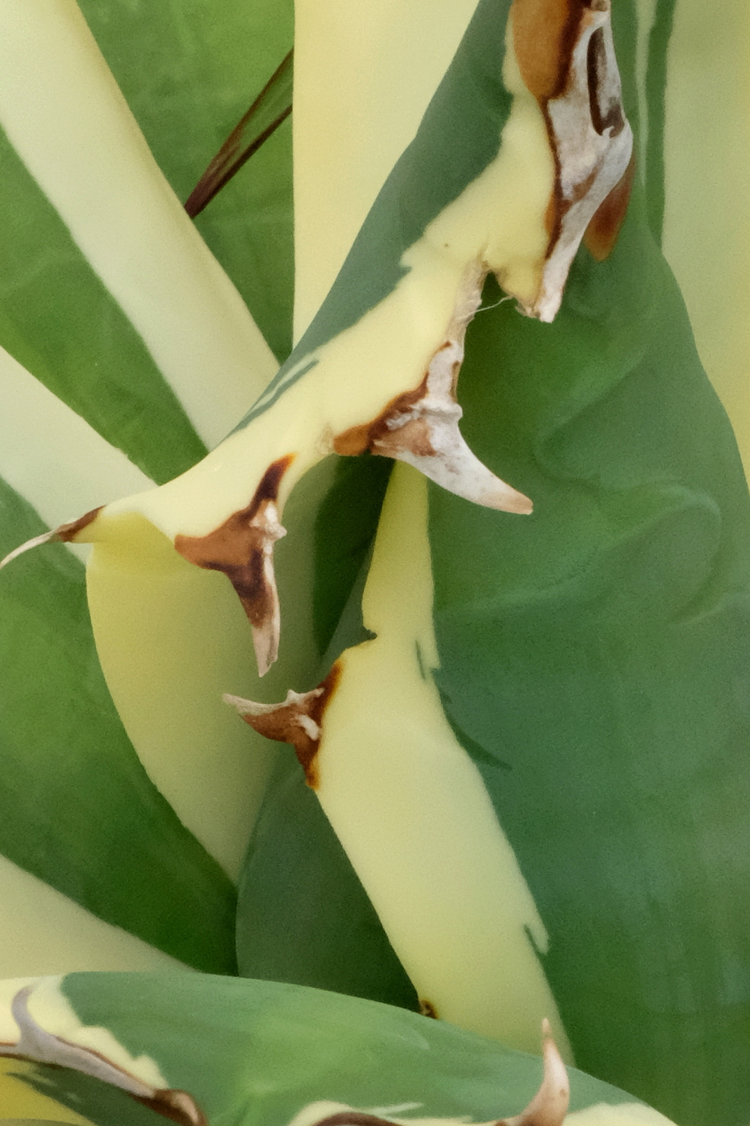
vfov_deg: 6.4
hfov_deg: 4.3
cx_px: 406
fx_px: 10064
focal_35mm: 322
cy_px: 697
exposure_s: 1/500
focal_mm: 58.9
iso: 4000
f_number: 16
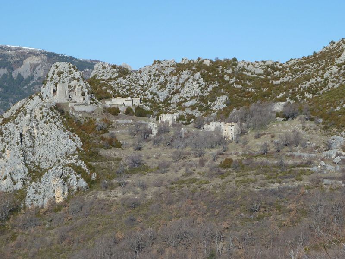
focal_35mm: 104
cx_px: 172
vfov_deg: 14.2
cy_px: 130
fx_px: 1037
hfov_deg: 18.9
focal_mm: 17
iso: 80
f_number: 5.6
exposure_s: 1/500
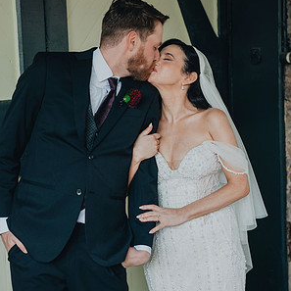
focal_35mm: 72
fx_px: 685
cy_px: 120
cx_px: 146
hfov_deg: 24.0
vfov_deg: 24.0
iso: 400
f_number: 4
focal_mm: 56
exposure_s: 1/200
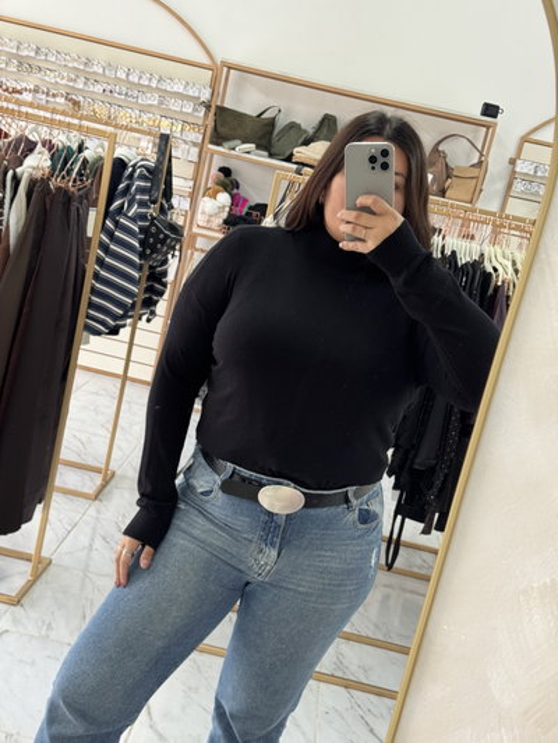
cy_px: 372
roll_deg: -11.9
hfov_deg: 30.3
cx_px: 279
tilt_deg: -11.9
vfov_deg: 39.6
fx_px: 1031
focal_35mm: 48
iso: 160
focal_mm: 6.76
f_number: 1.78
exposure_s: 1/50
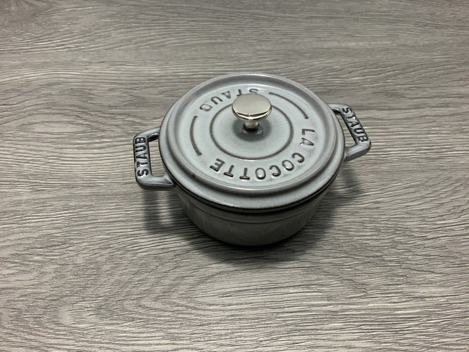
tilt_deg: -50.9
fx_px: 393
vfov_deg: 48.2
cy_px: 176
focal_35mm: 29
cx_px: 234
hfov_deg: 61.7
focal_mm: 3
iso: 125
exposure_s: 1/60
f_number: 1.8
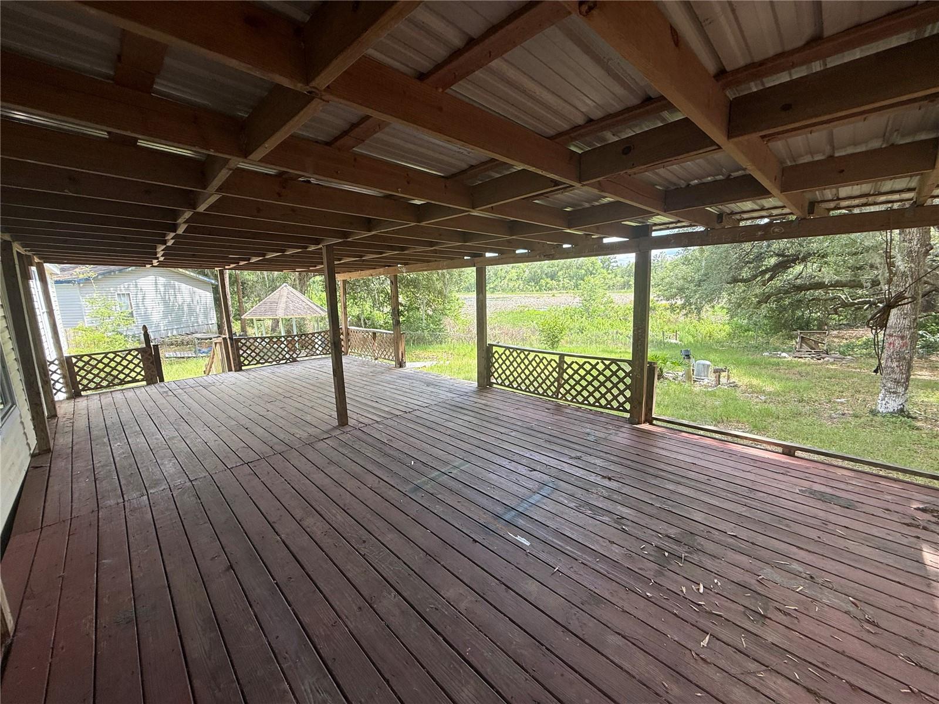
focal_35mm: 14
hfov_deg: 102.1
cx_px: 470
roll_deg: +1.6
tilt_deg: -7.5
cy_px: 352
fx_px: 380
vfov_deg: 85.7
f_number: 2.2
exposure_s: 1/284
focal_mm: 2.22
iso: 50
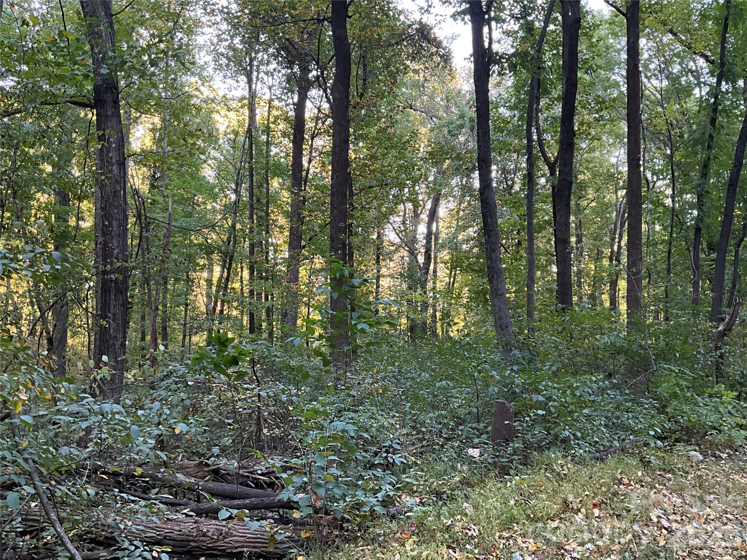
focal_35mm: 29
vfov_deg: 48.2
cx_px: 374
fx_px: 626
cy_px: 280
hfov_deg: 61.7
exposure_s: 1/60
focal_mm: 3
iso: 125
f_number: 1.8
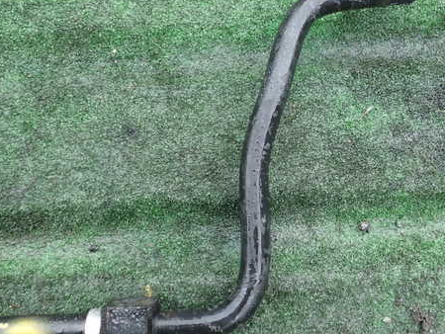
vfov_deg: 35.9
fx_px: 514
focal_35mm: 40
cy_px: 145
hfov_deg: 46.7
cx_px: 243
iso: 100
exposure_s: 1/80
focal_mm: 5.4
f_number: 2.3
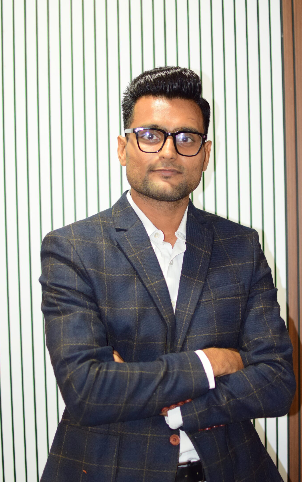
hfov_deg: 20.8
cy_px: 254
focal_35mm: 63
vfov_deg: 32.7
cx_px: 165
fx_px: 824
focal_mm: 35
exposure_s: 1/100
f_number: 1.8
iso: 1000
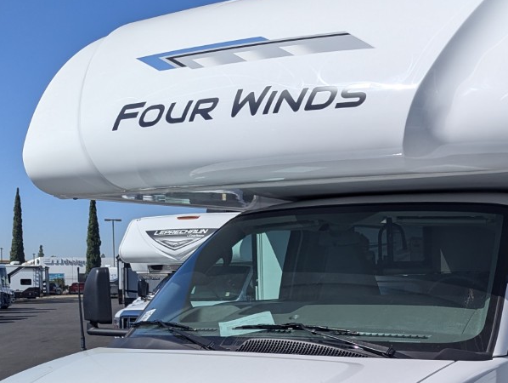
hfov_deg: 32.8
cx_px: 441
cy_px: 333
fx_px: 823
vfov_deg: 25.5
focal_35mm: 56
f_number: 1.85
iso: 49
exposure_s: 1/4525
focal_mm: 6.81
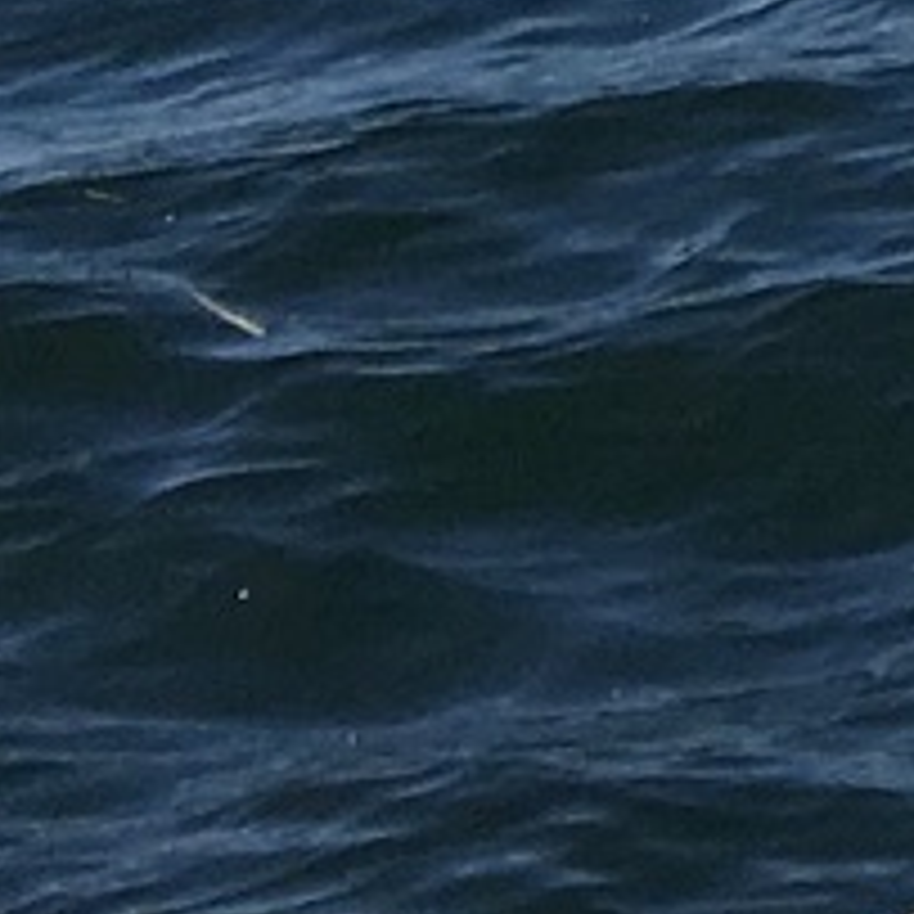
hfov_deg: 5.6
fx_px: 7737
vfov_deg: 6.4
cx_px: 3958
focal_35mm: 259
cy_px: -1504
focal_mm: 4.15
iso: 25
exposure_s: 1/2653
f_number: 2.2
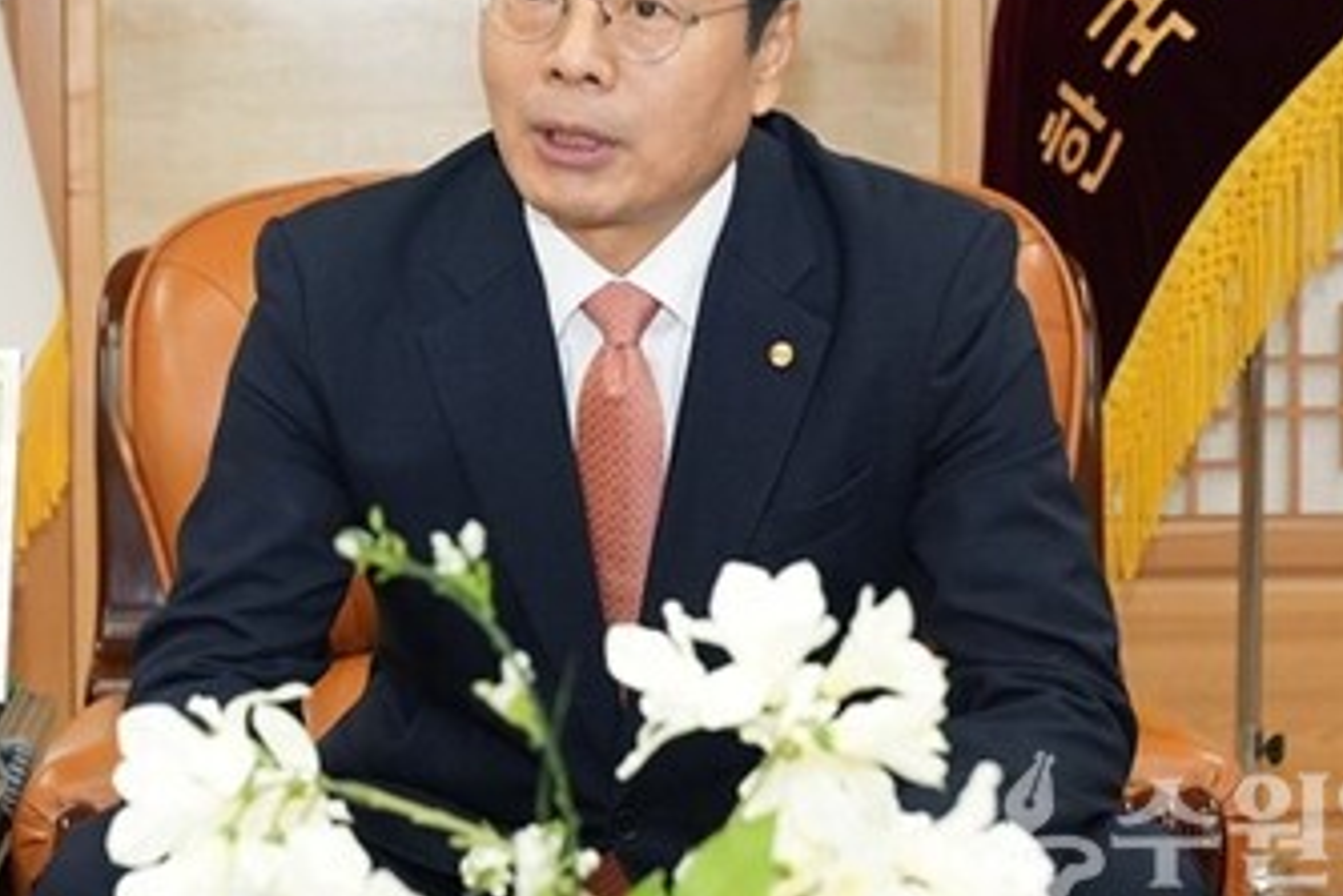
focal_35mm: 106
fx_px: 3956
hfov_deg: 19.2
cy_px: 163
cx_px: 406
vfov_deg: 12.9
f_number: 6.3
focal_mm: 59
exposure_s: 1/250
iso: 4000
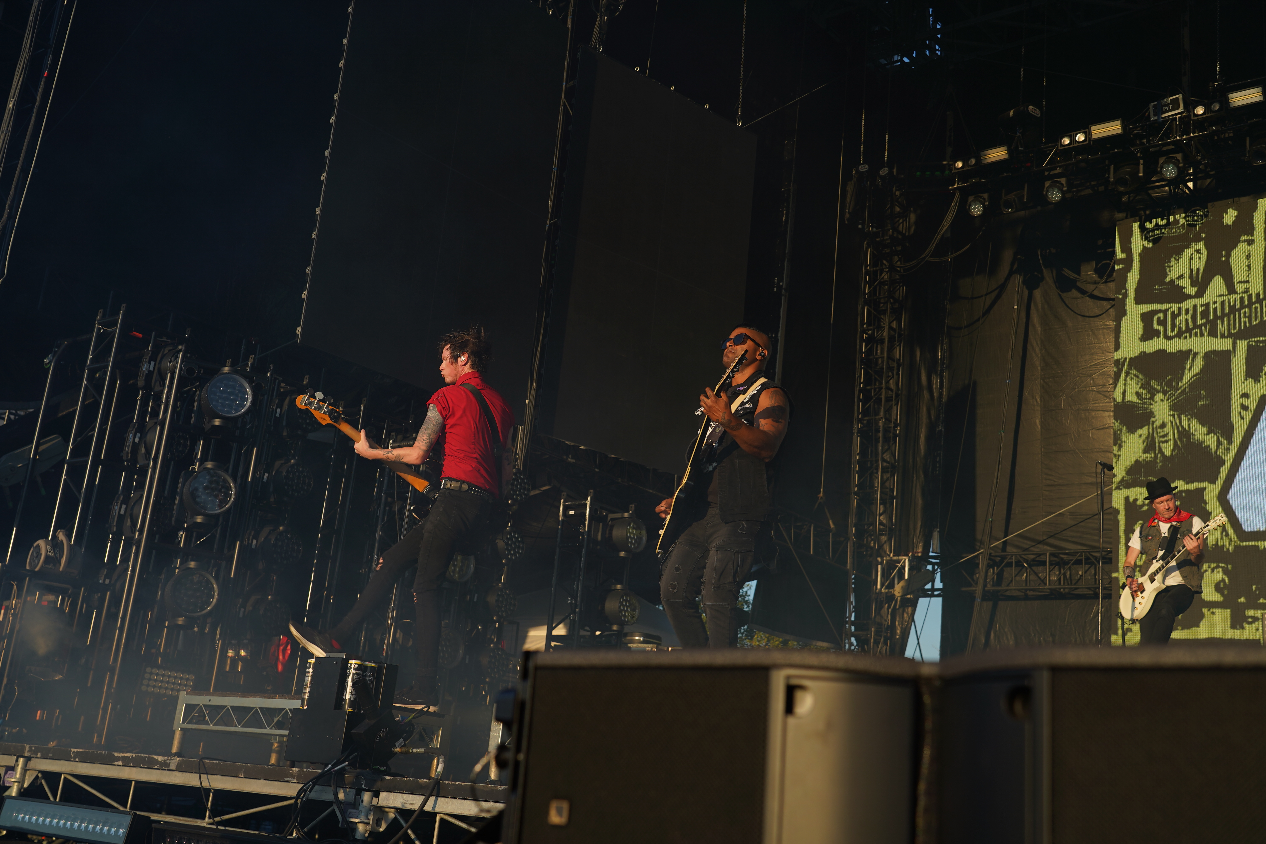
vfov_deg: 35.1
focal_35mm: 38
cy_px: 422
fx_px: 1336
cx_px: 633
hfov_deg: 50.7
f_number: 5.6
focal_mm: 38
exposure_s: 1/250
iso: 100
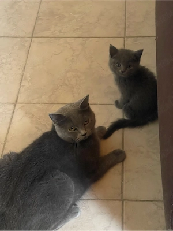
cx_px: 86
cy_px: 116
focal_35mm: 64
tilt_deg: -47.0
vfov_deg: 30.3
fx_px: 426
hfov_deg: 22.9
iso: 1250
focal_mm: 7.5
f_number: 2.2
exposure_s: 1/30
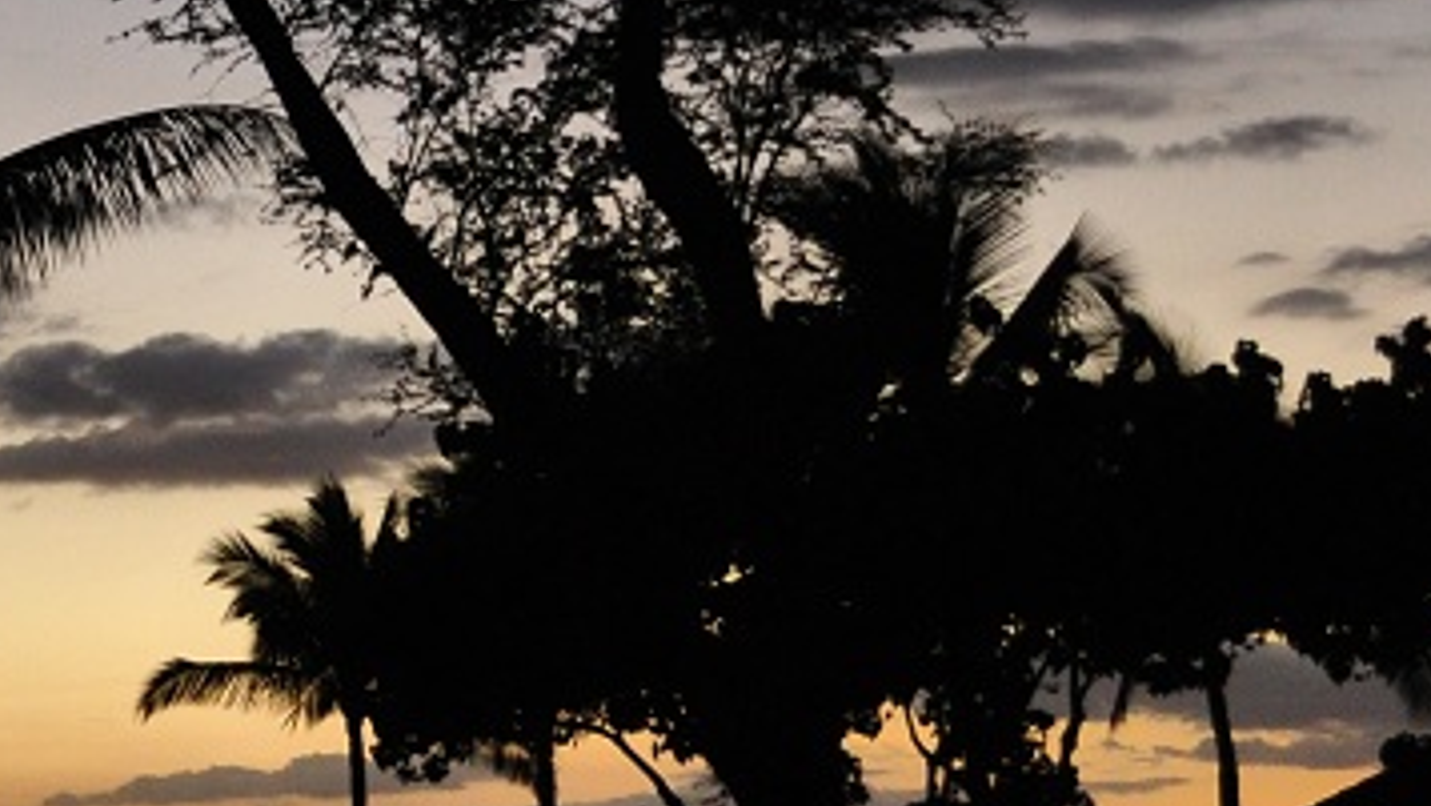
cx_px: -359
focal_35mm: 164
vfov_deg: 7.4
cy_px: 114
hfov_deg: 12.8
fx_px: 6220
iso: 800
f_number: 4.5
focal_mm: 29
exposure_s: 1/45
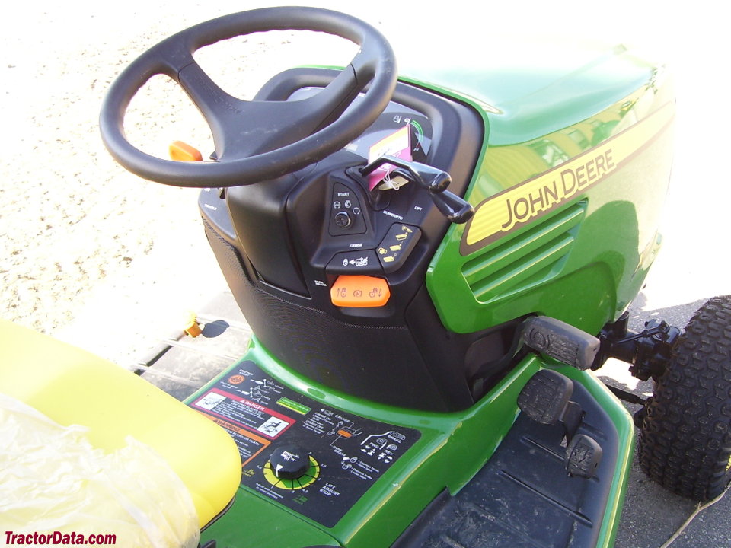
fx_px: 718
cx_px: 366
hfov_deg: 54.0
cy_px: 274
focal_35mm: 34
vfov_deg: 41.8
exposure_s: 1/180
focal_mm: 5.6
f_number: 2.7
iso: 80
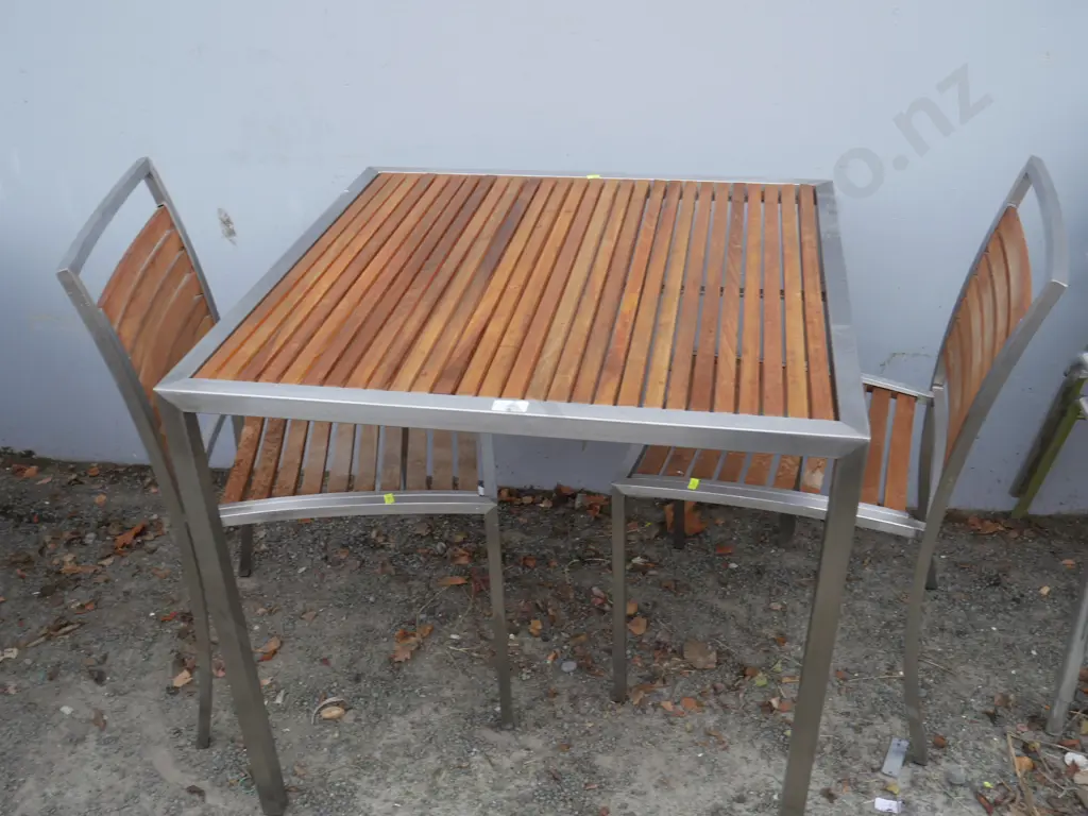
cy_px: 408
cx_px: 544
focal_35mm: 34
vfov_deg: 41.8
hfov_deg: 54.0
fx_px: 1069
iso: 200
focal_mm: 17
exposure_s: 1/125
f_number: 4.5
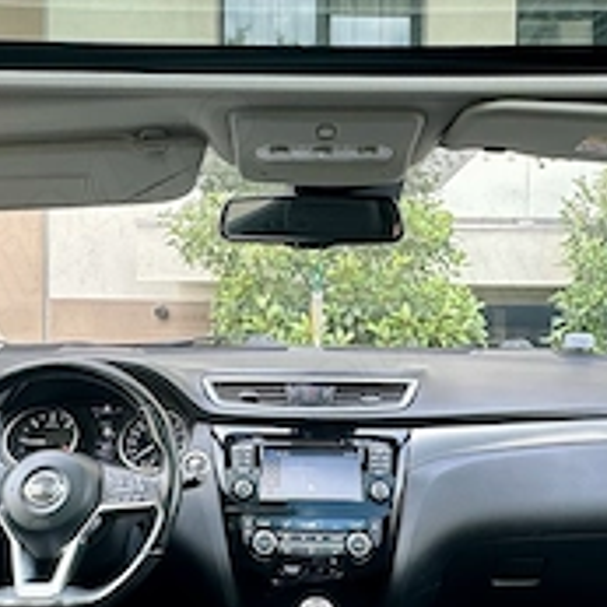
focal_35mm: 43
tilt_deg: -2.7
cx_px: 274
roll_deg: -1.3
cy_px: 295
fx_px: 853
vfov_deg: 39.2
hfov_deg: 39.1
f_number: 2.2
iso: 64
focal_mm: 2.22
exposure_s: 1/99
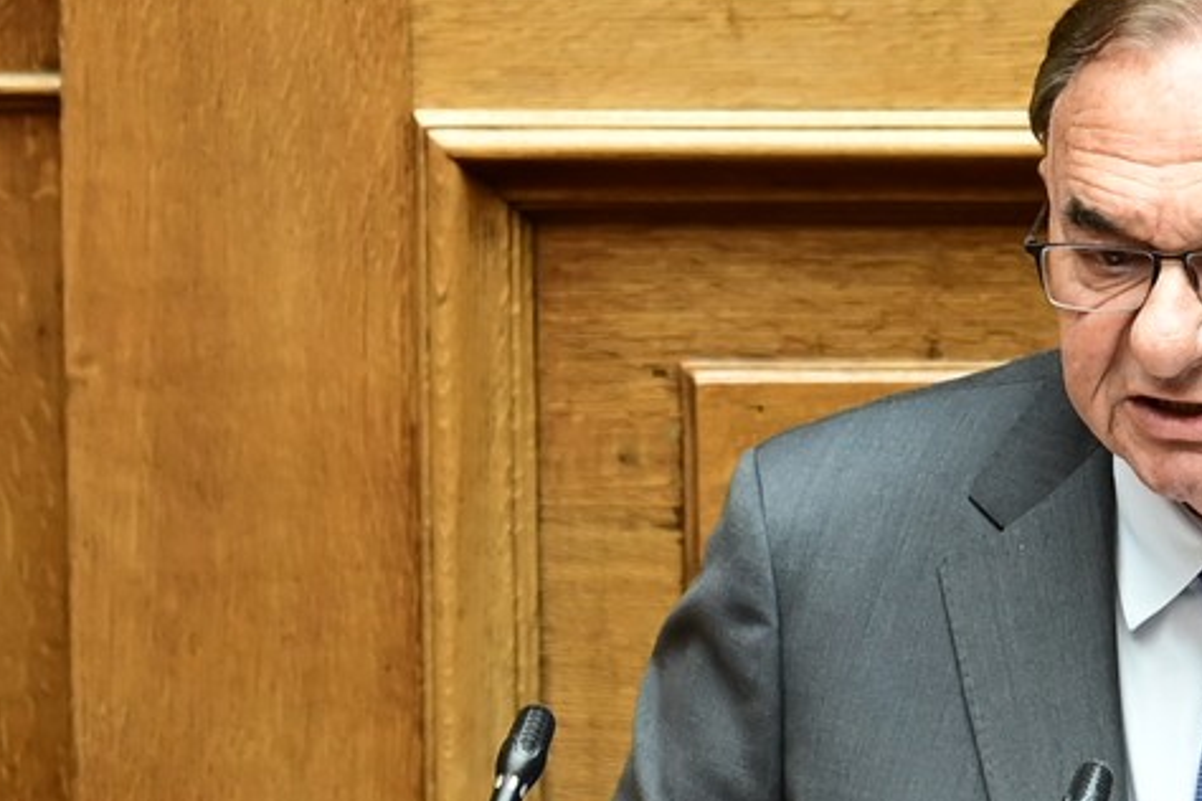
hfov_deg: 2.7
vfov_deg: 1.8
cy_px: 657
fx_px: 25340
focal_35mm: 759
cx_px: 1359
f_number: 3.2
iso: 800
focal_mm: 200
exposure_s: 1/400
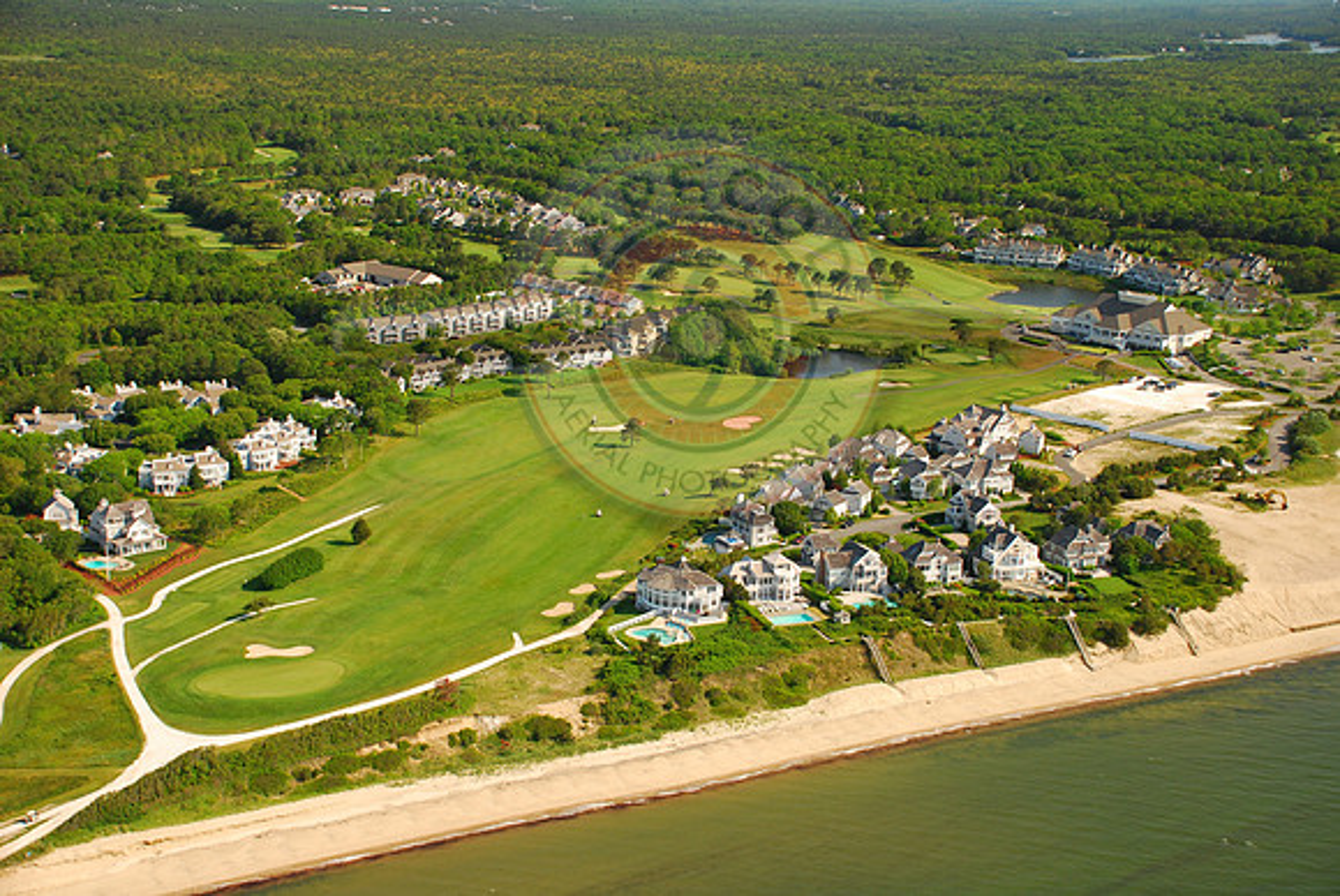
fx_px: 1733
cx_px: 670
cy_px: 448
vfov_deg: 29.0
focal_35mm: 46
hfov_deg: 42.3
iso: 200
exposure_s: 1/200
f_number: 4.5
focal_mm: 31
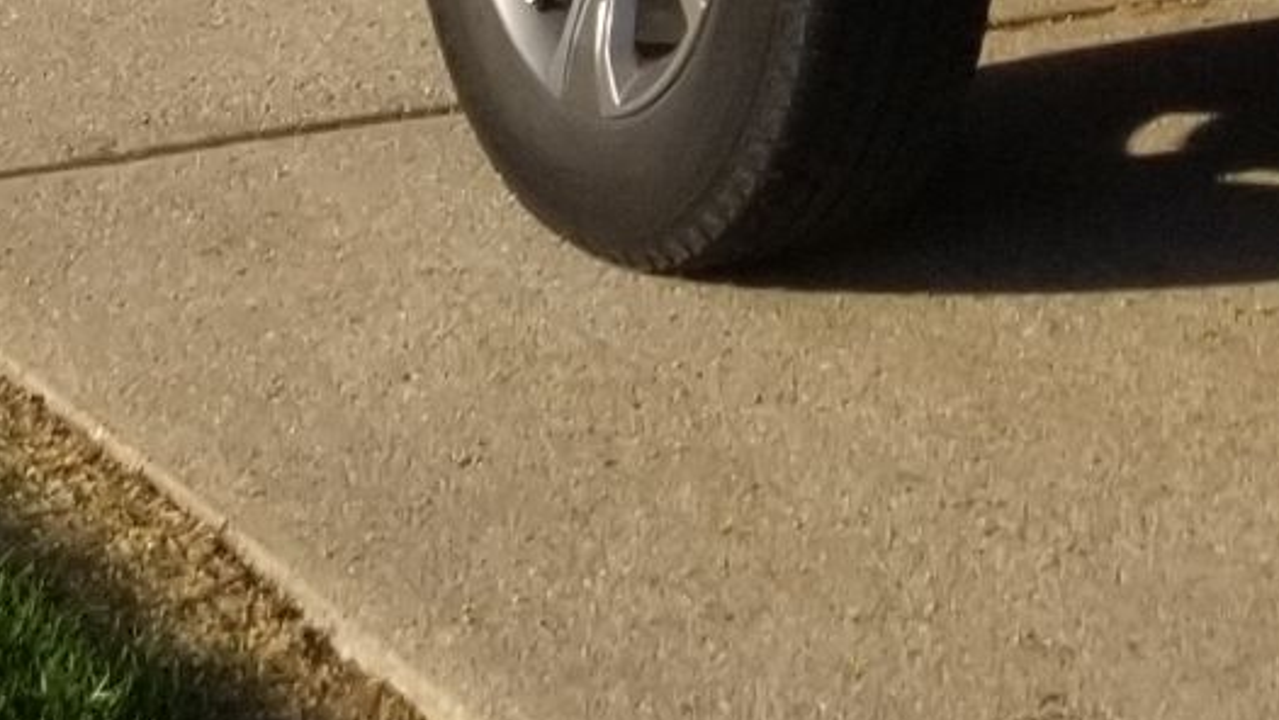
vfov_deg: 6.0
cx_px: 635
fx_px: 5257
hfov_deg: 13.9
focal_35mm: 155
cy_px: -2535
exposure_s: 1/1680
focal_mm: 4.25
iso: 50
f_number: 1.7
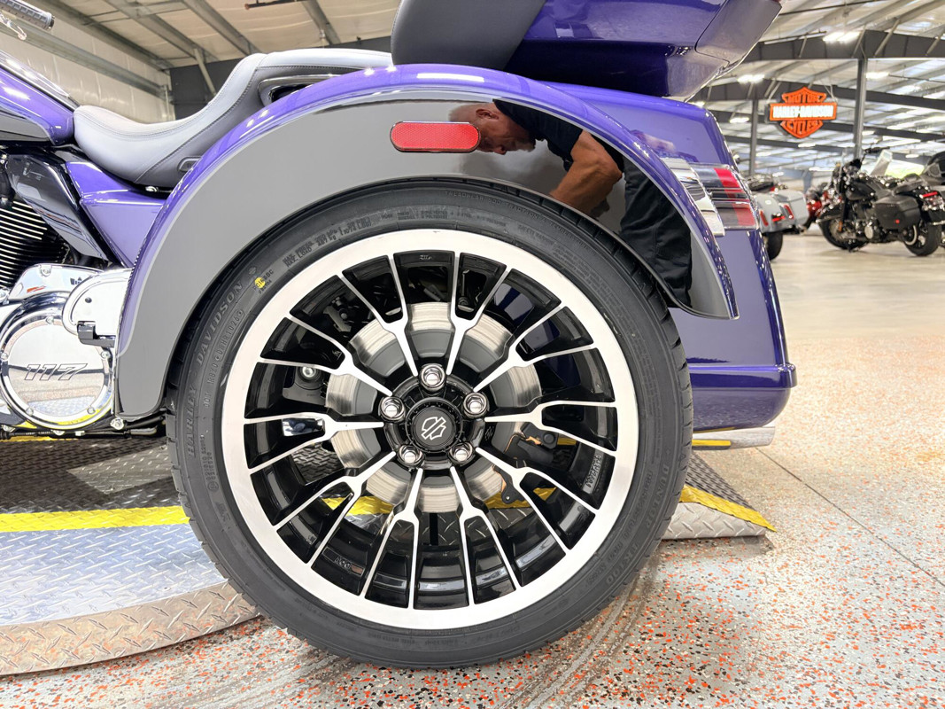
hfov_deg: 67.3
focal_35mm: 26
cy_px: 354
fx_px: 710
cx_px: 472
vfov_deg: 53.1
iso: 100
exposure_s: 1/60
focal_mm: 5.96
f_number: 1.6
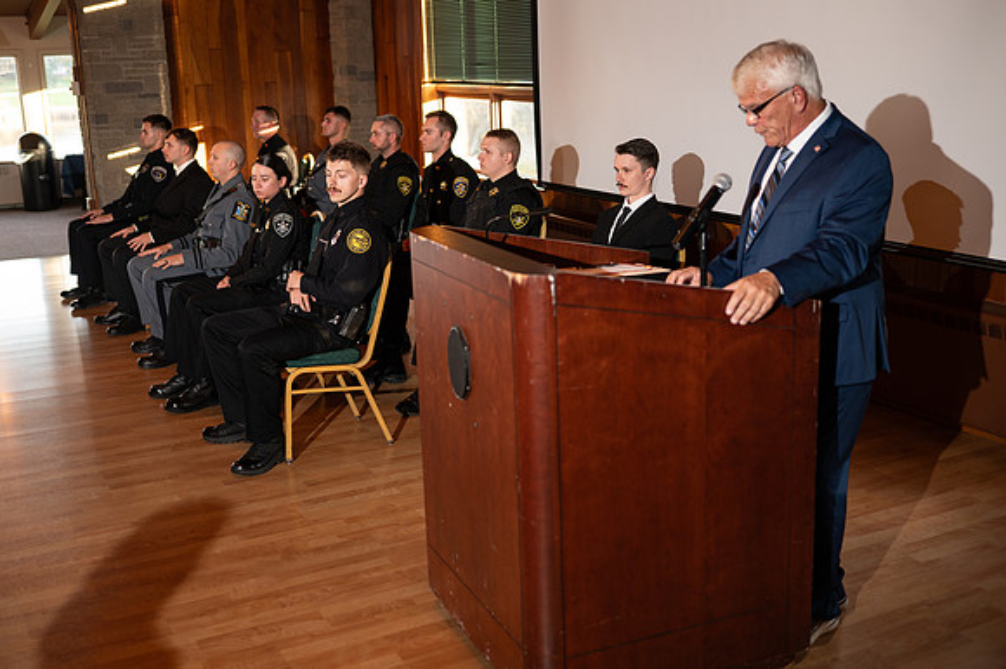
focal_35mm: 40
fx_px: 1117
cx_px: 503
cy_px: 334
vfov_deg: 33.4
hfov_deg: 48.5
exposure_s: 1/200
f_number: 2.5
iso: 500
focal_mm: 40
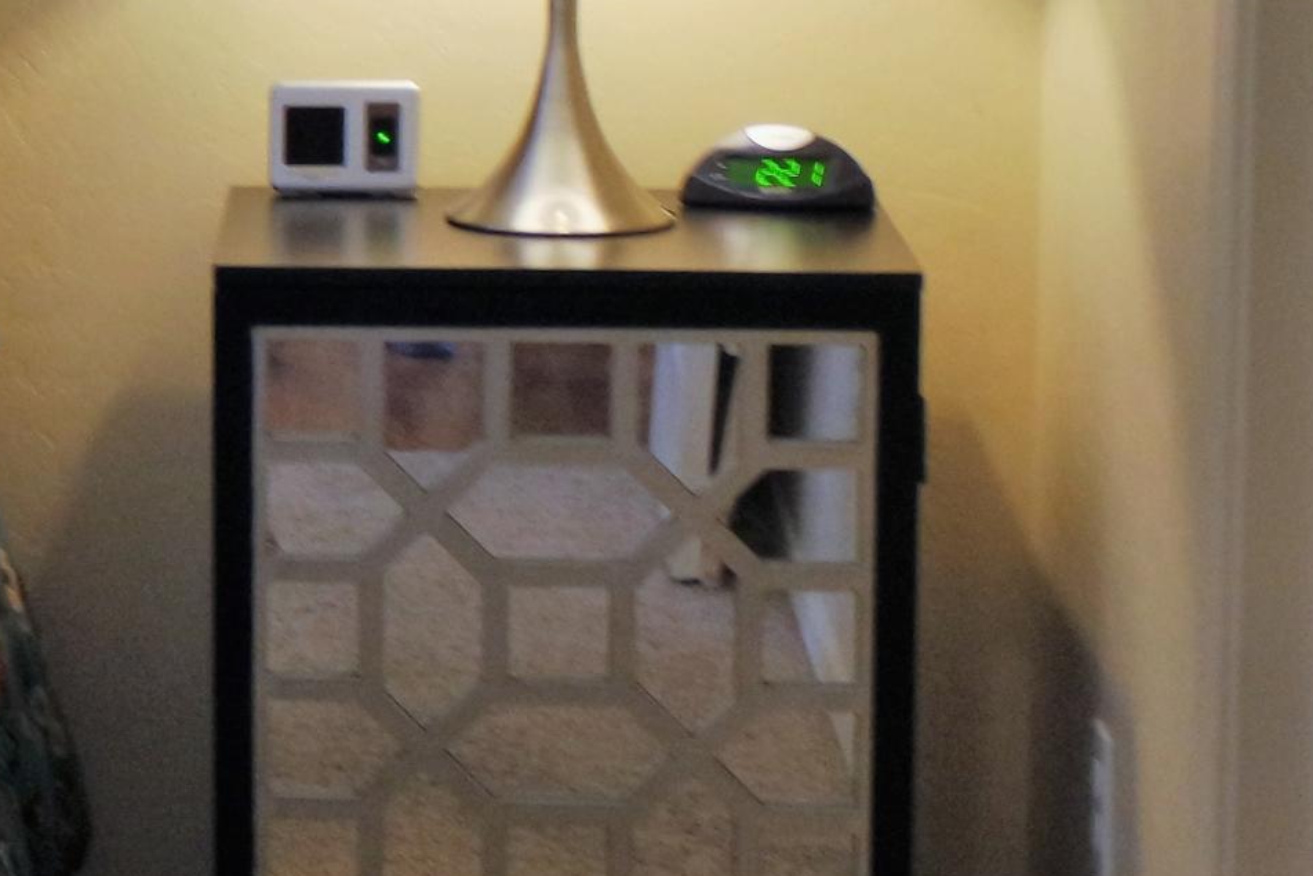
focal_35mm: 126
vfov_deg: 10.9
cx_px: -549
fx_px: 4596
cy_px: 177
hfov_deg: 15.2
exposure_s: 1/15
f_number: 4
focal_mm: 15
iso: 800
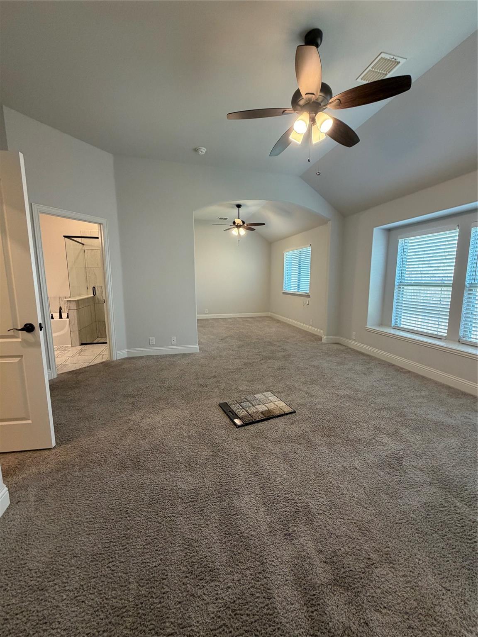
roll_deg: -0.7
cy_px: 318
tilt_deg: -8.9
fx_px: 258
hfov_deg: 85.7
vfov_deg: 102.1
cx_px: 239
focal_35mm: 14
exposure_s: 1/60
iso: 200
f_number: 2.2
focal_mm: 2.22
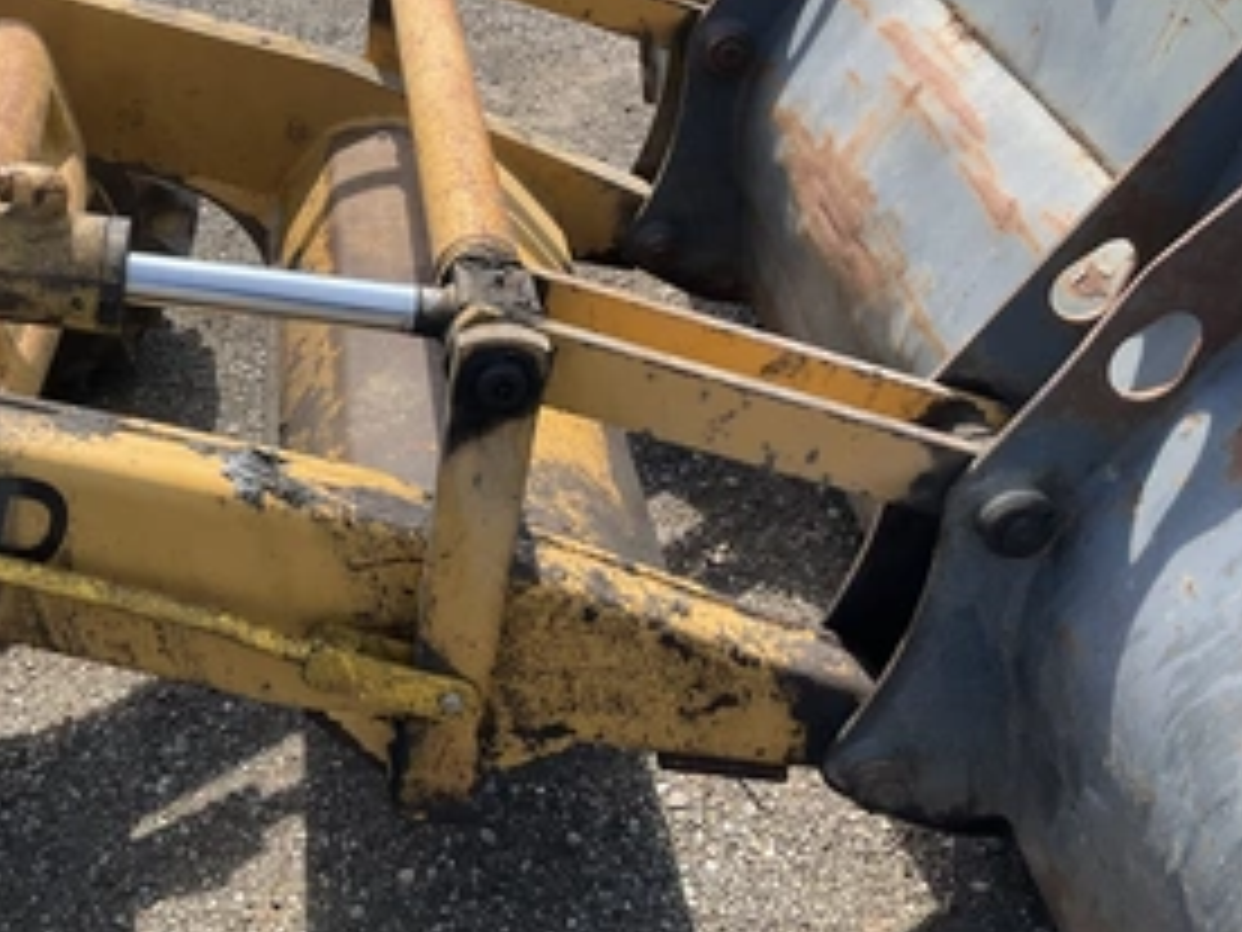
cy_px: 288
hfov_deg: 43.7
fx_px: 1507
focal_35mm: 42
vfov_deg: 33.9
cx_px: 356
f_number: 1.8
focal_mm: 3
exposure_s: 1/666
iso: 25
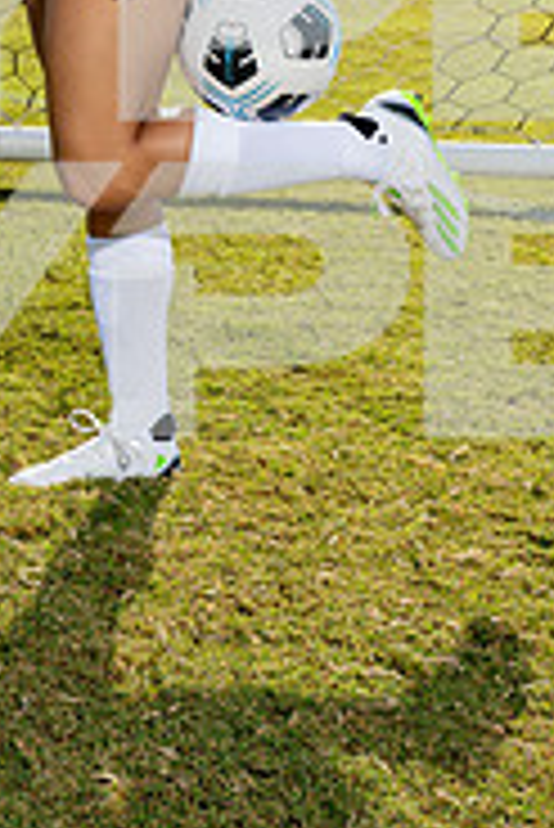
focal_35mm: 83
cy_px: -14
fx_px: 1912
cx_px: 68
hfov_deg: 16.3
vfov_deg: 23.4
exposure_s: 1/250
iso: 200
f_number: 11
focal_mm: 34
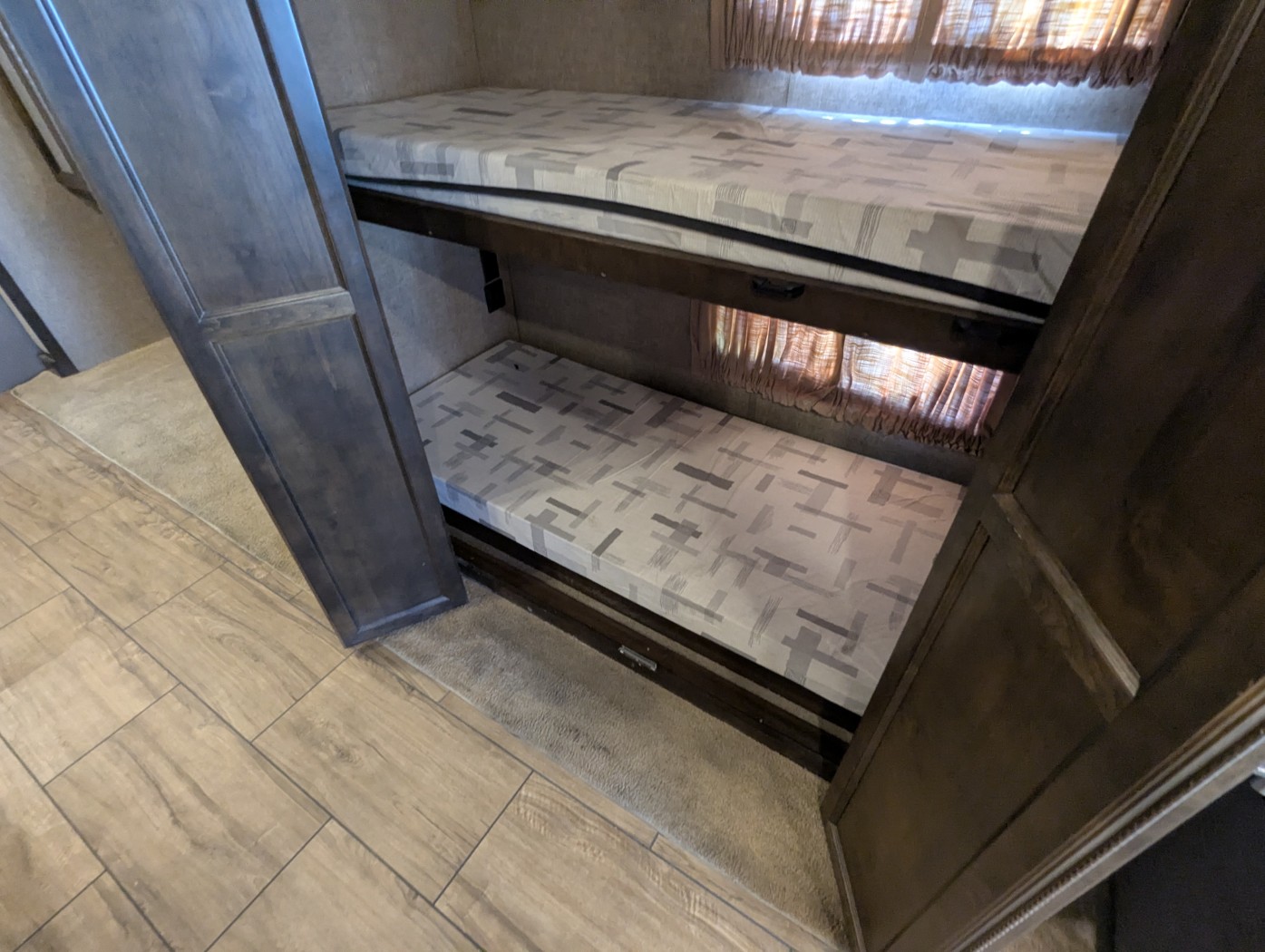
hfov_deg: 94.4
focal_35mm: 16
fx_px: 585
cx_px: 632
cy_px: 476
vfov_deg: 78.2
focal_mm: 2.35
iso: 232
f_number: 2.2
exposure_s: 1/29
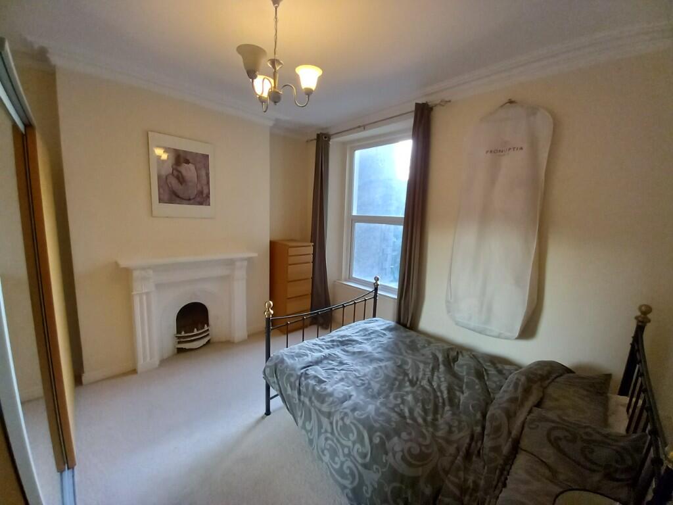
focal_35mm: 13
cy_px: 252
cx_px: 336
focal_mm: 1.13
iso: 200
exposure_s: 1/25
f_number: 2.2
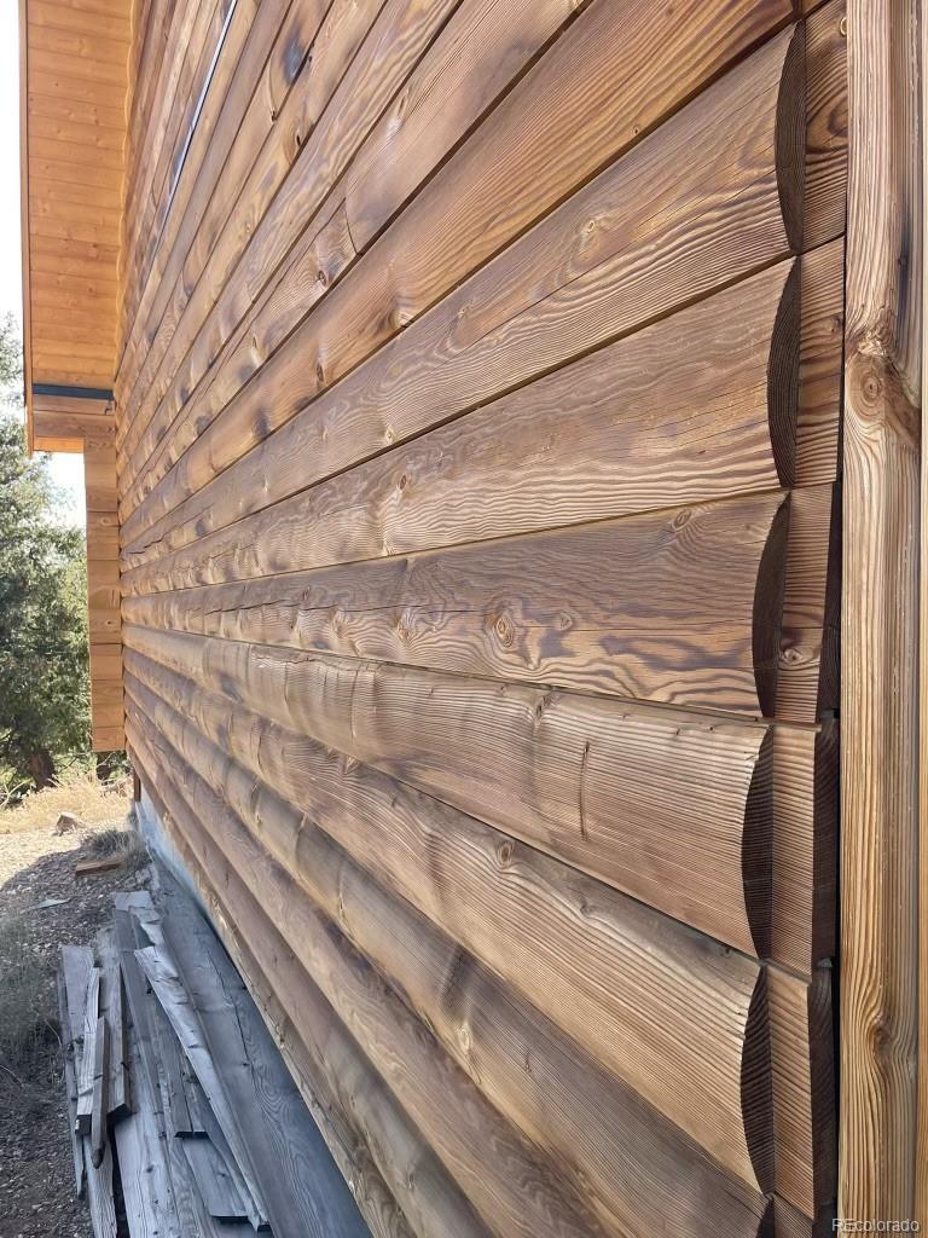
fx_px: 929
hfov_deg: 53.1
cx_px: 464
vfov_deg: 67.3
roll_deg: +1.5
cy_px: 619
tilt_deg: -2.0
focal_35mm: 26
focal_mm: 4.2
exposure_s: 1/284
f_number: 1.6
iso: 32
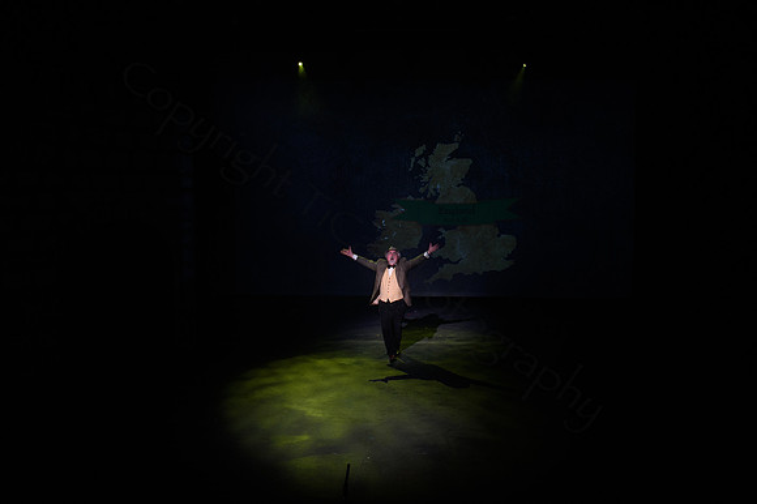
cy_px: 222
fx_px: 720
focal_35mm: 34
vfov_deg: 38.5
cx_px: 414
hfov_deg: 55.4
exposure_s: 1/60
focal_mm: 24
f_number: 3.5
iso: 1250
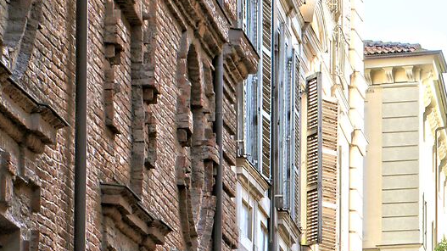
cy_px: 451
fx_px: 2488
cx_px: 663
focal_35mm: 210
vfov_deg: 5.7
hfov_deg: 10.0
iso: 64
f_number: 6.3
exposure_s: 1/100
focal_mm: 44
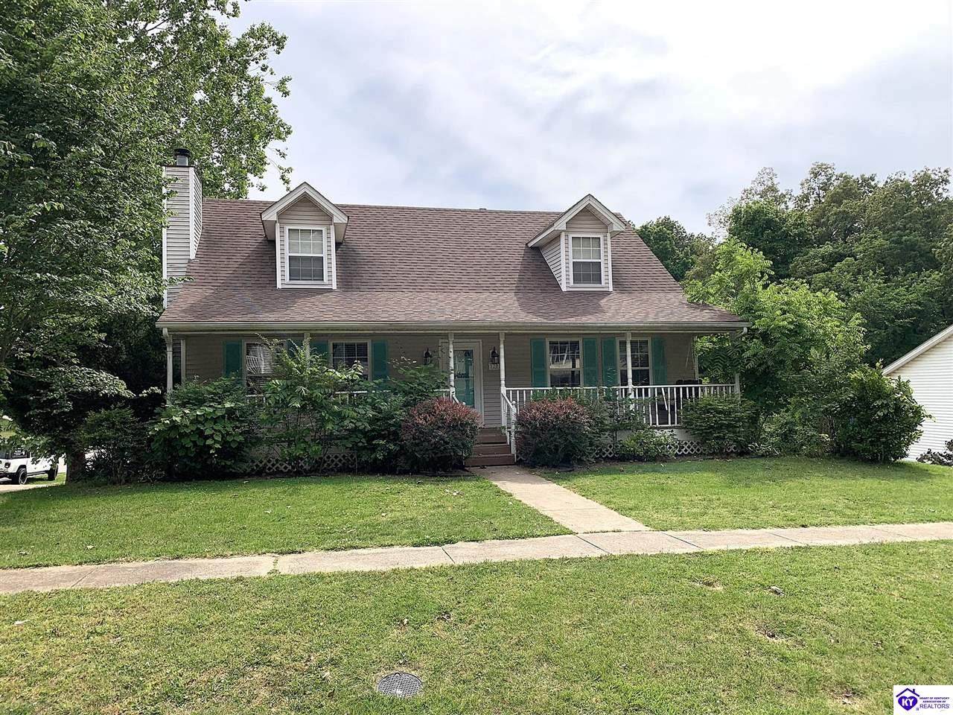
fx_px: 716
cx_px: 476
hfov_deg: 67.3
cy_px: 358
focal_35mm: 26
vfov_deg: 53.1
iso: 25
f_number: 1.8
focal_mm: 4.25
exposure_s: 1/2681
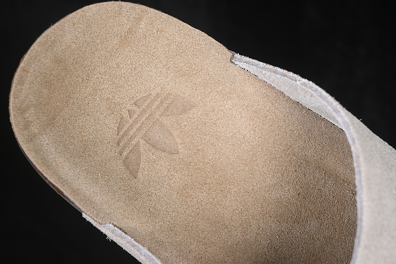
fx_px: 825
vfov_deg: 18.2
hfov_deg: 27.0
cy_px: 132
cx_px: 198
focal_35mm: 75
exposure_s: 1/60
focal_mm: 50
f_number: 7.1
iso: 160
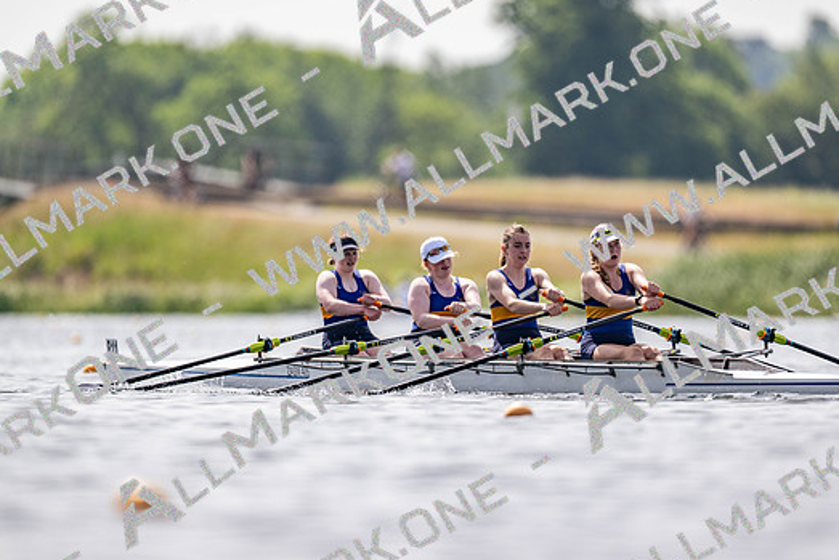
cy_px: 301
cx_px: 446
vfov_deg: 2.1
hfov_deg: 3.1
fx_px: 15525
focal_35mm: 666
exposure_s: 1/2500
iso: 140
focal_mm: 600
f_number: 4
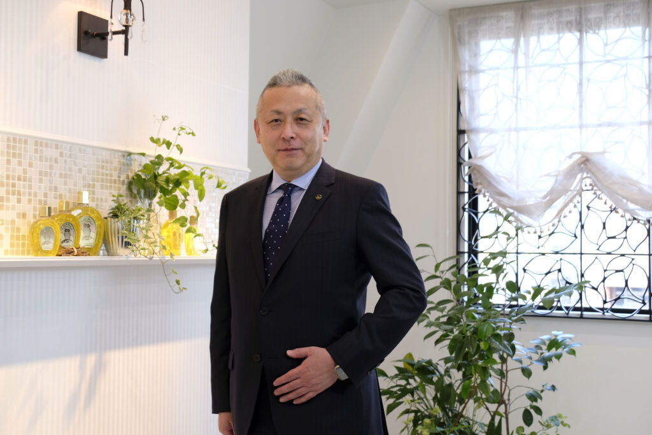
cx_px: 326
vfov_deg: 29.3
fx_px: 833
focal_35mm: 46
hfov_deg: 42.7
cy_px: 218
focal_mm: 30.9
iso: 400
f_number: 4.3
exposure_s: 1/50
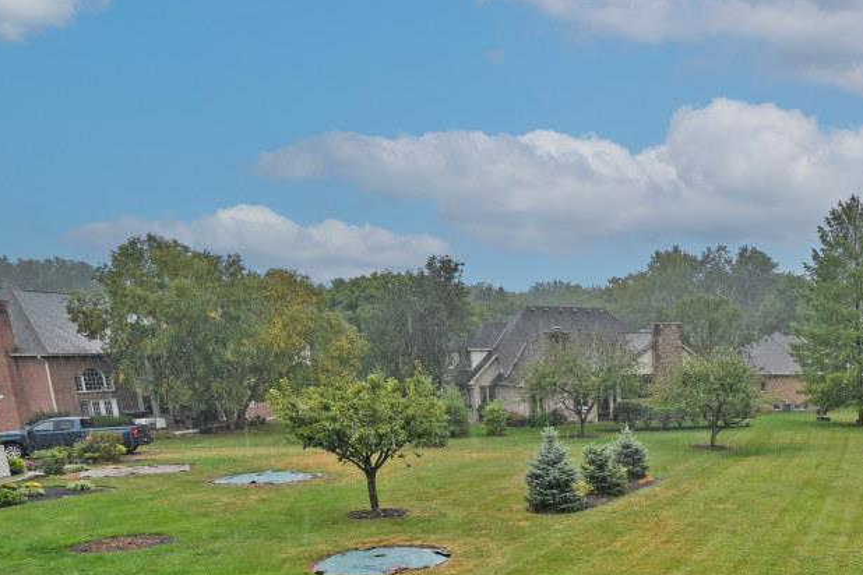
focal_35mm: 34
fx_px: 815
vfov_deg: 36.0
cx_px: 859
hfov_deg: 46.8
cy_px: 539
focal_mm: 14
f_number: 5.6
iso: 180
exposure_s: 1/250
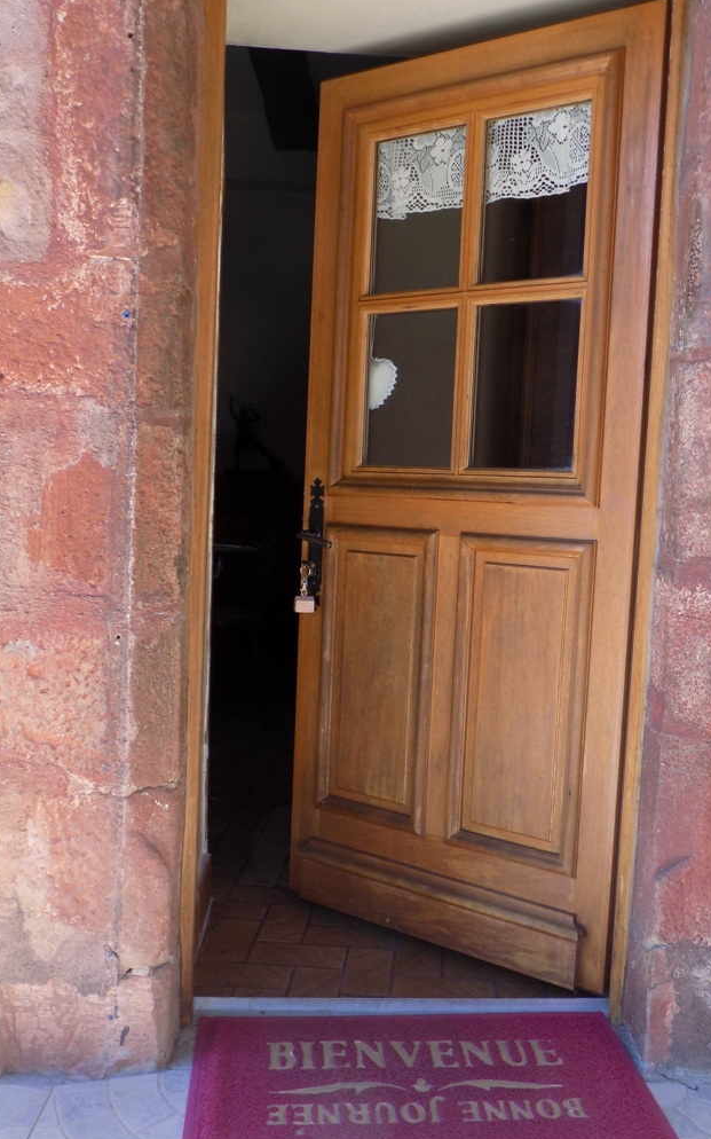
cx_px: 385
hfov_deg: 39.4
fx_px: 992
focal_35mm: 32
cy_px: 571
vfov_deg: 59.7
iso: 80
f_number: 3.3
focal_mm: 5.3
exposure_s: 1/80
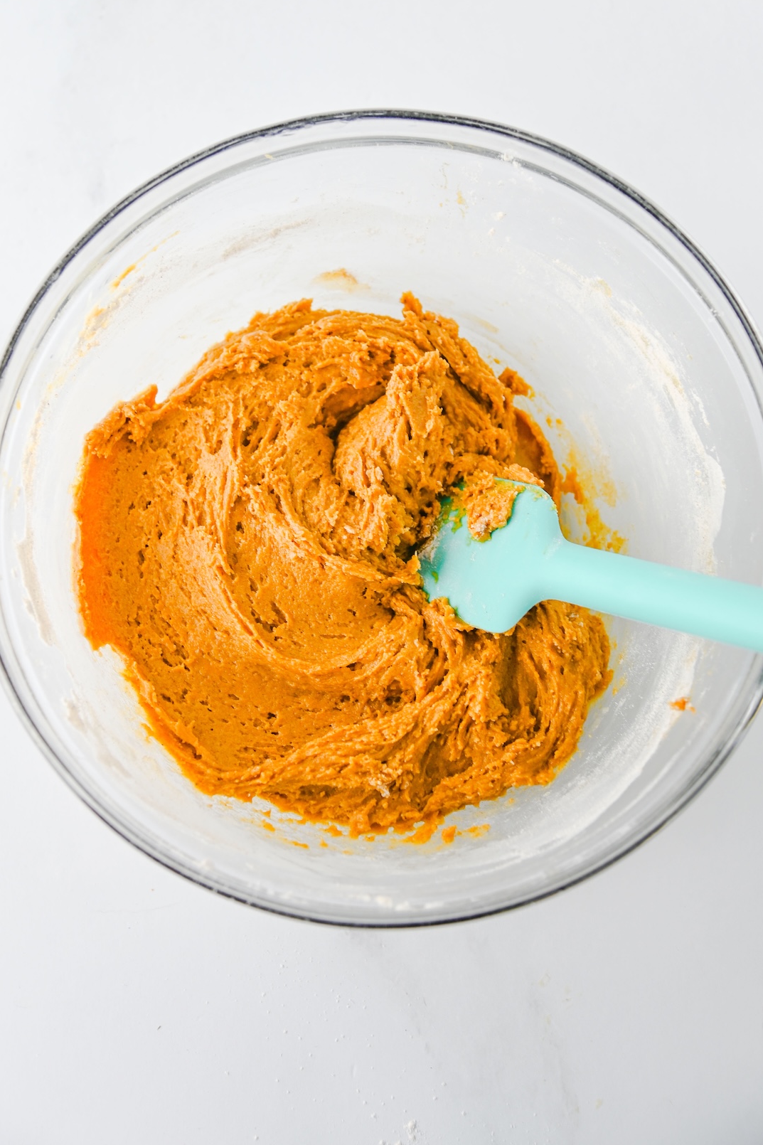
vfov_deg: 35.6
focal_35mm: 56
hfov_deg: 24.2
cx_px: 368
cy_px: 518
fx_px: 1781
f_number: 4
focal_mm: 50
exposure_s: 1/125
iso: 280
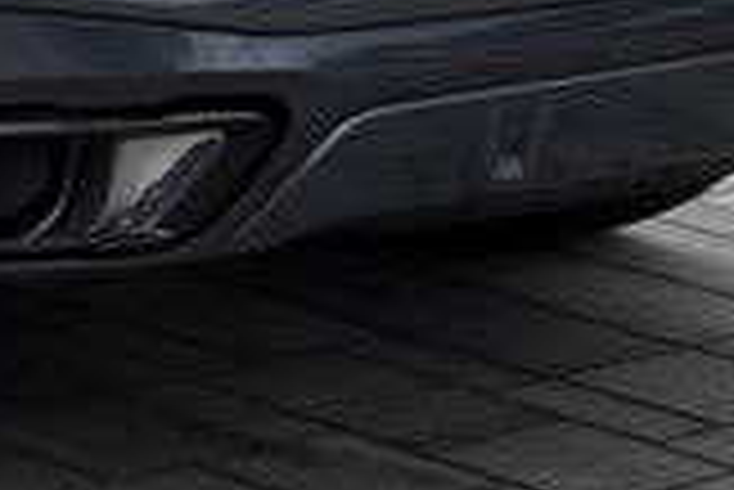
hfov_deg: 7.8
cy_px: -551
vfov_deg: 5.2
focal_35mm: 257
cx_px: -486
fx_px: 5244
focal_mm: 41
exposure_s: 1/250
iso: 100
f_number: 6.3
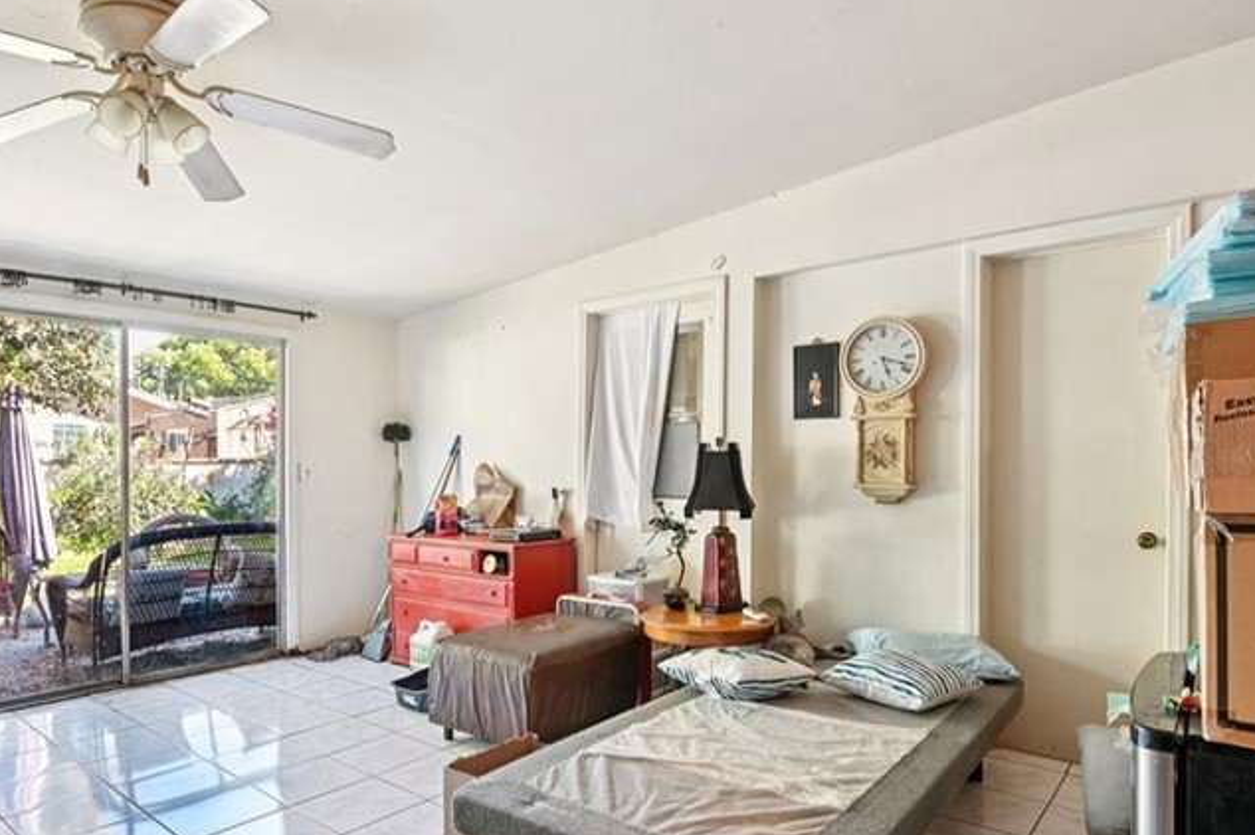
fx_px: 732
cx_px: 584
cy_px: 453
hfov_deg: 81.1
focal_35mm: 21
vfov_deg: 59.4
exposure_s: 1/5
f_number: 8
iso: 400
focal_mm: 13
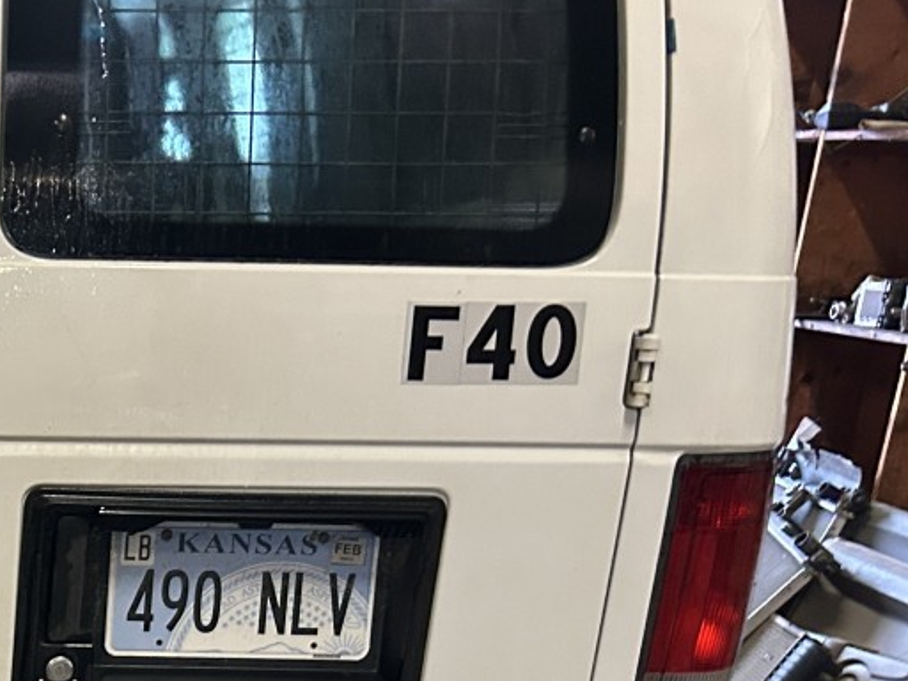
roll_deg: -3.8
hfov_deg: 26.9
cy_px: 842
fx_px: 1705
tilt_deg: -17.7
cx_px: -140
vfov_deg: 20.9
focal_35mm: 65
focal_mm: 5.7
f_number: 1.5
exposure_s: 1/60
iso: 500
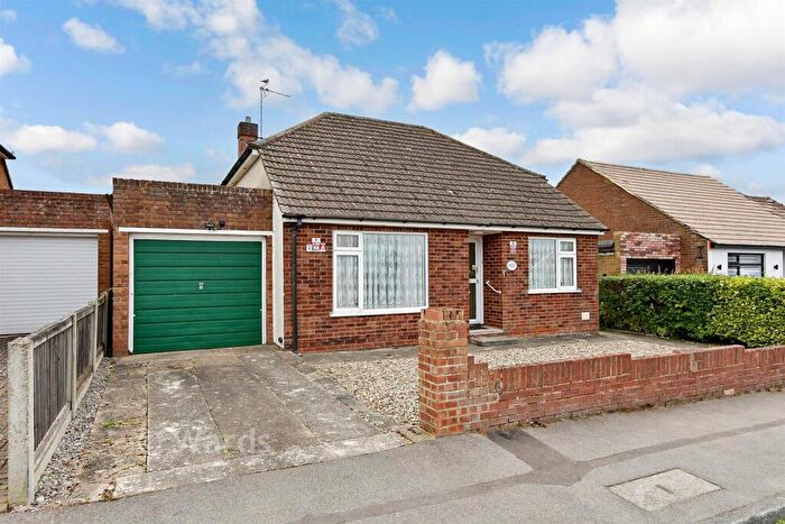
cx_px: 392
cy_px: 262
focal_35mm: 21
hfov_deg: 81.2
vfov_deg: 59.5
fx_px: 458
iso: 1000
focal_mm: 14
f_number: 9
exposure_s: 1/1600
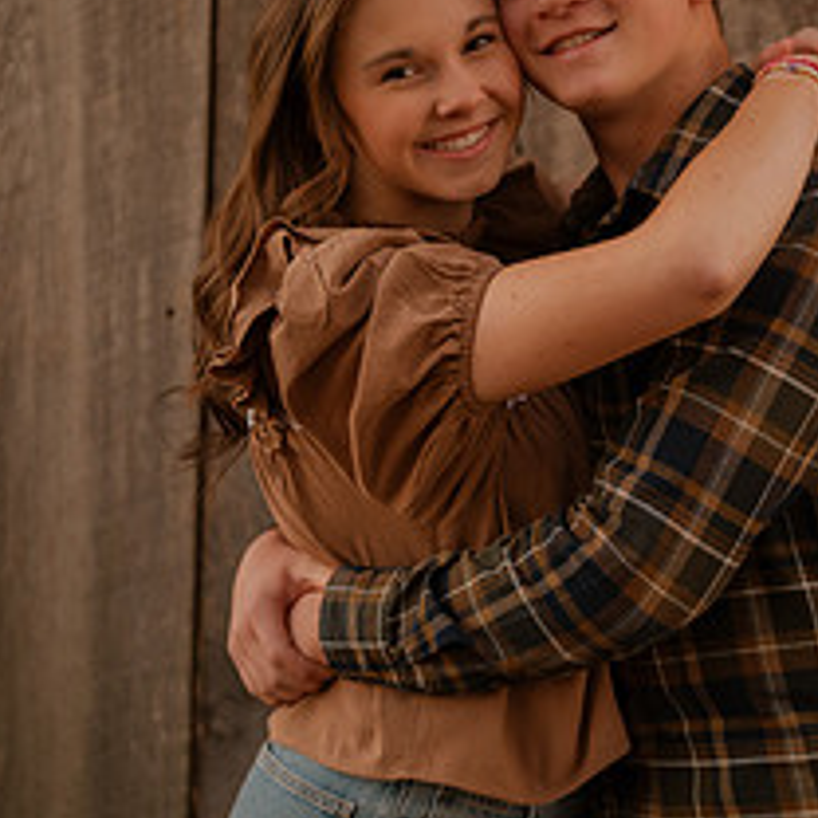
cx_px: 560
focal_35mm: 92
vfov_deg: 18.9
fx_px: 2460
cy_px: 381
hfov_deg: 18.8
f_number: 1.8
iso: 280
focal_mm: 50
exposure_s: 1/125
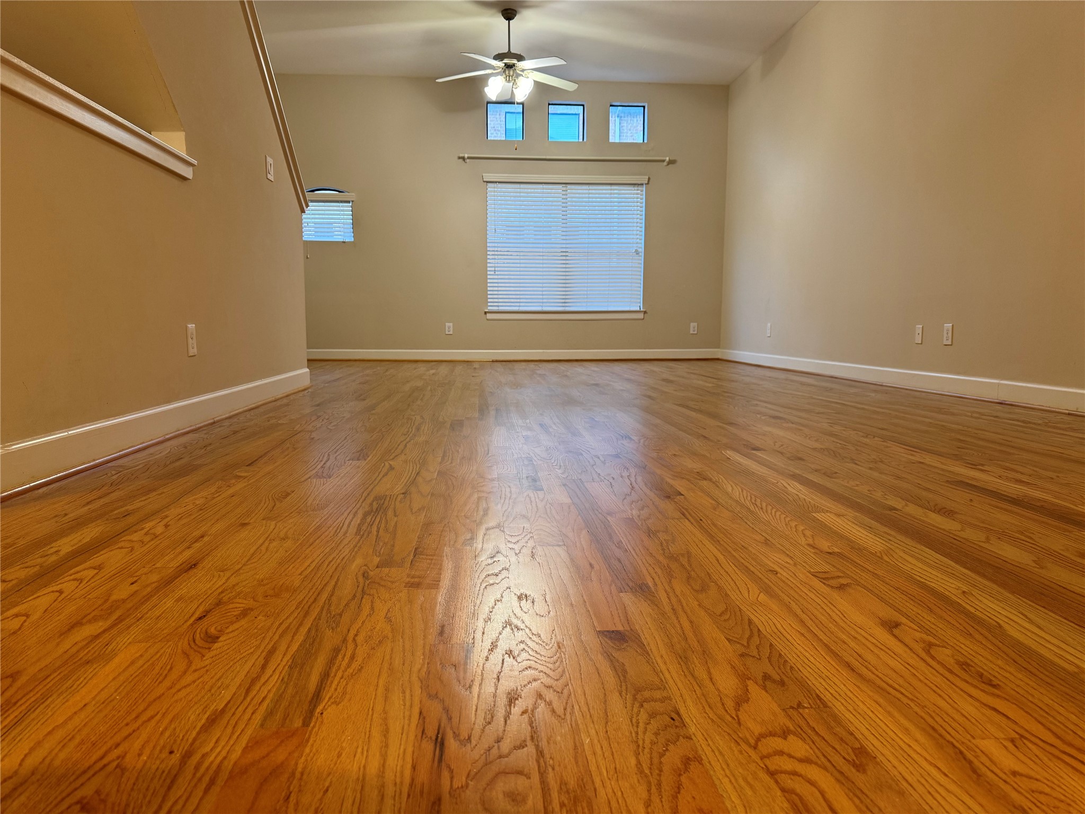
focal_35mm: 24
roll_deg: -0.4
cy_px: 407
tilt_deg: -7.4
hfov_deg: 71.6
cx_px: 542
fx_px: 752
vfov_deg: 56.8
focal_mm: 6.76
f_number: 1.78
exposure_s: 1/60
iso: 160
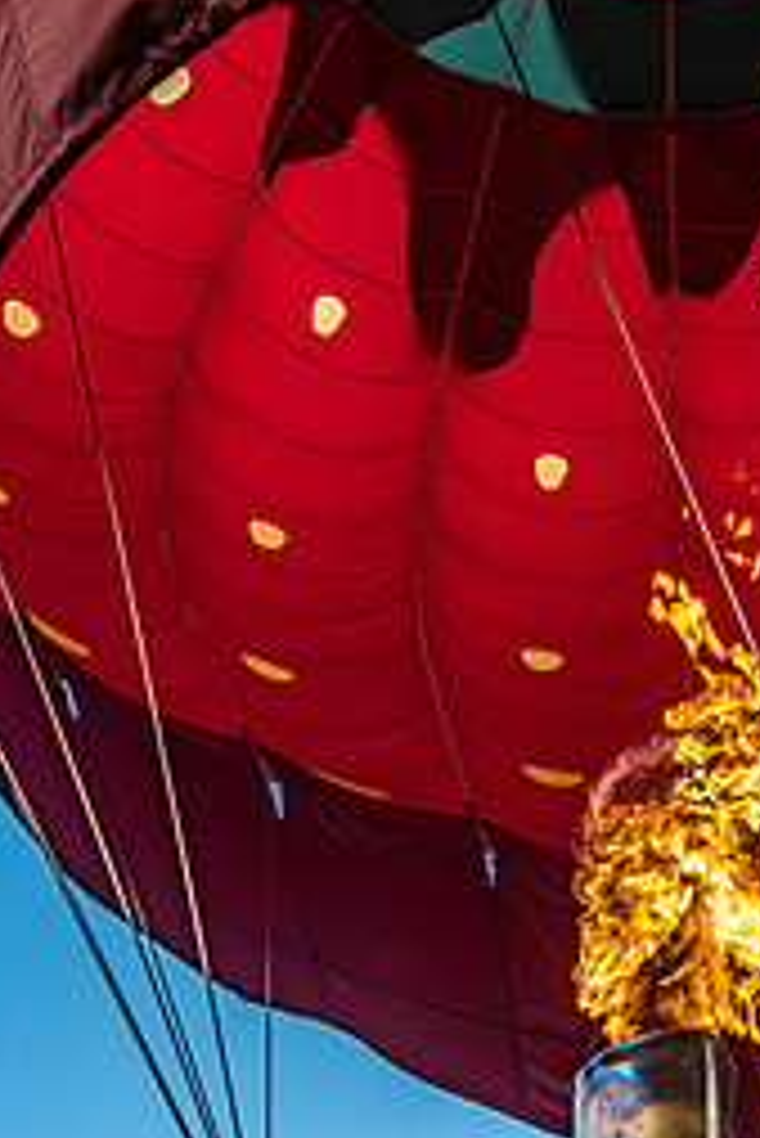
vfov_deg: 41.1
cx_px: 562
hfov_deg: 27.7
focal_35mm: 48
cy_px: 607
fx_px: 1518
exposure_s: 1/200
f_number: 5.6
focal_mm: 18
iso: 400
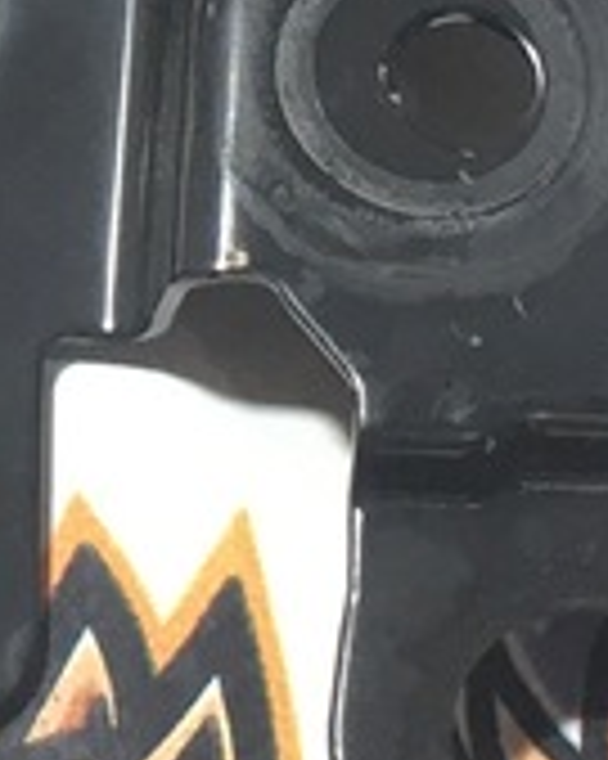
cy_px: -94
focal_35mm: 201
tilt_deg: -61.9
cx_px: -275
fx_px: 4525
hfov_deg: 7.6
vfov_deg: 9.5
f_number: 2.2
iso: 40
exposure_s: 1/33
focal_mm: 4.15
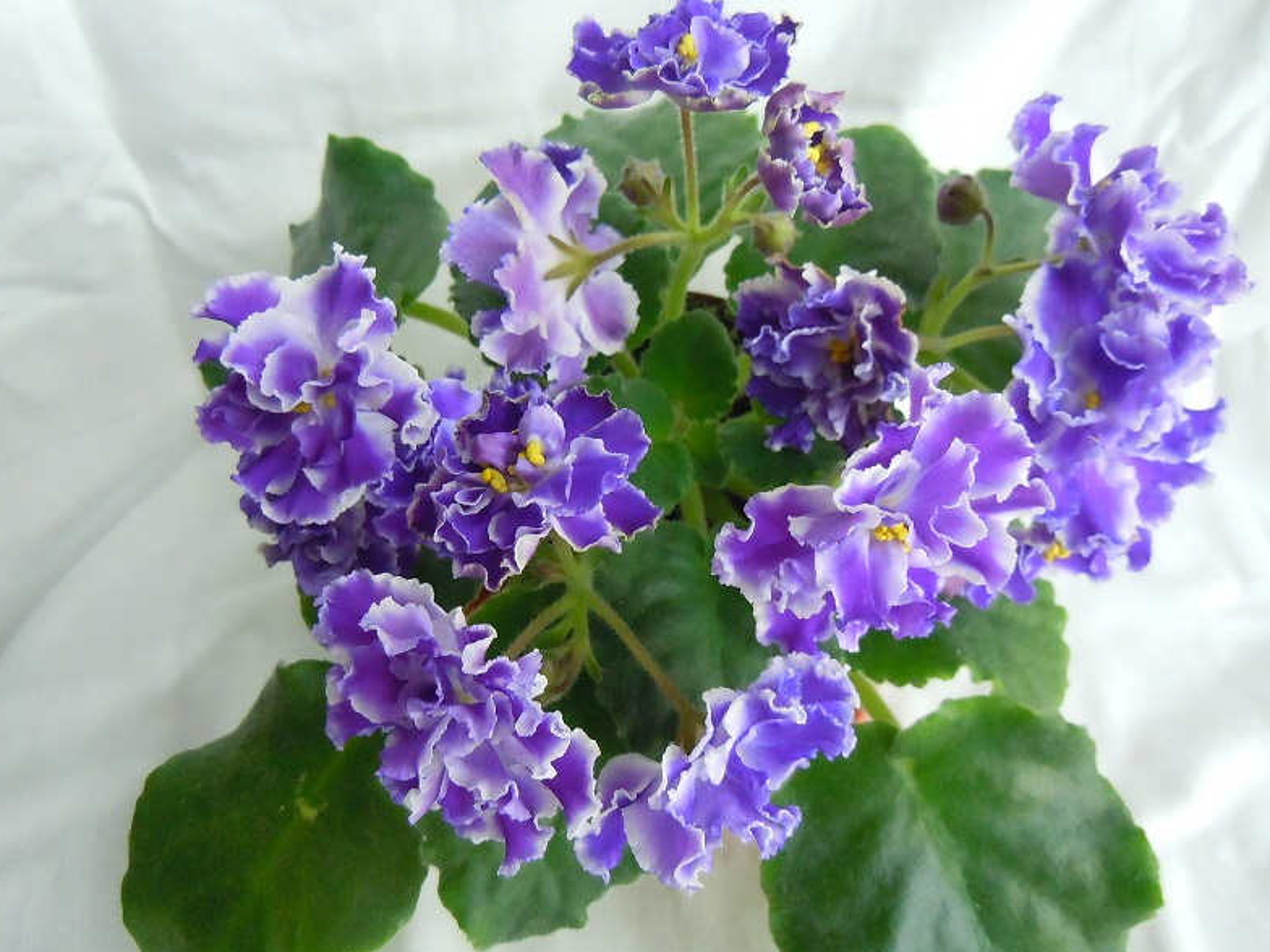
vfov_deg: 45.4
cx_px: 637
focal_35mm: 31
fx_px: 1137
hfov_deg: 58.4
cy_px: 466
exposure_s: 1/125
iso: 800
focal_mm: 5.4
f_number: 3.5
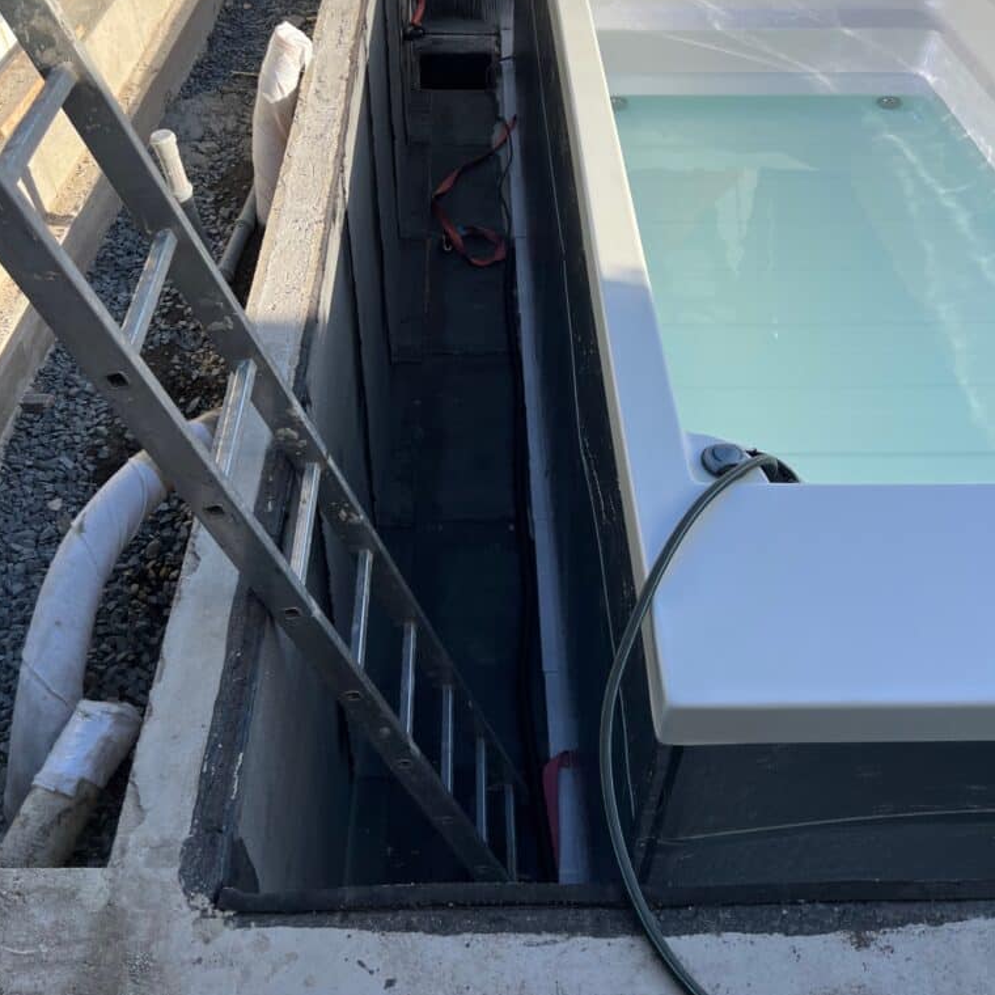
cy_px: 345
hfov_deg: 52.5
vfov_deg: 51.7
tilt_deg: -40.4
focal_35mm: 31
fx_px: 1008
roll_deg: -0.8
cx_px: 495
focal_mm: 5.7
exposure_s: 1/1934
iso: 50
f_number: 1.5
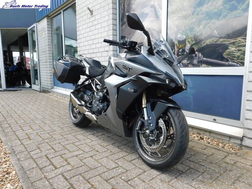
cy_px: 94
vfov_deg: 54.9
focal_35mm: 25
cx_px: 126
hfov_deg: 69.4
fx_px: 182
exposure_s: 1/250
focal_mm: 4.5
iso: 125
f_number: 3.1
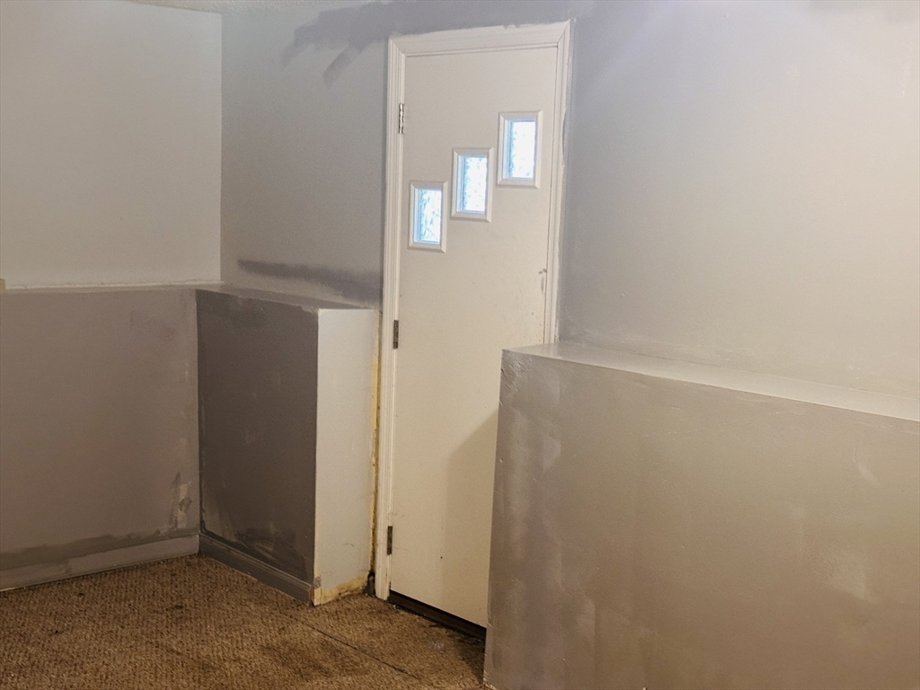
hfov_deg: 39.7
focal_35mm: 48
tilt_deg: -8.1
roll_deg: -2.0
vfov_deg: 30.3
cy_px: 345
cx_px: 460
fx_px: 1276
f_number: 1.78
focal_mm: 6.86
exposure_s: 1/40
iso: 250
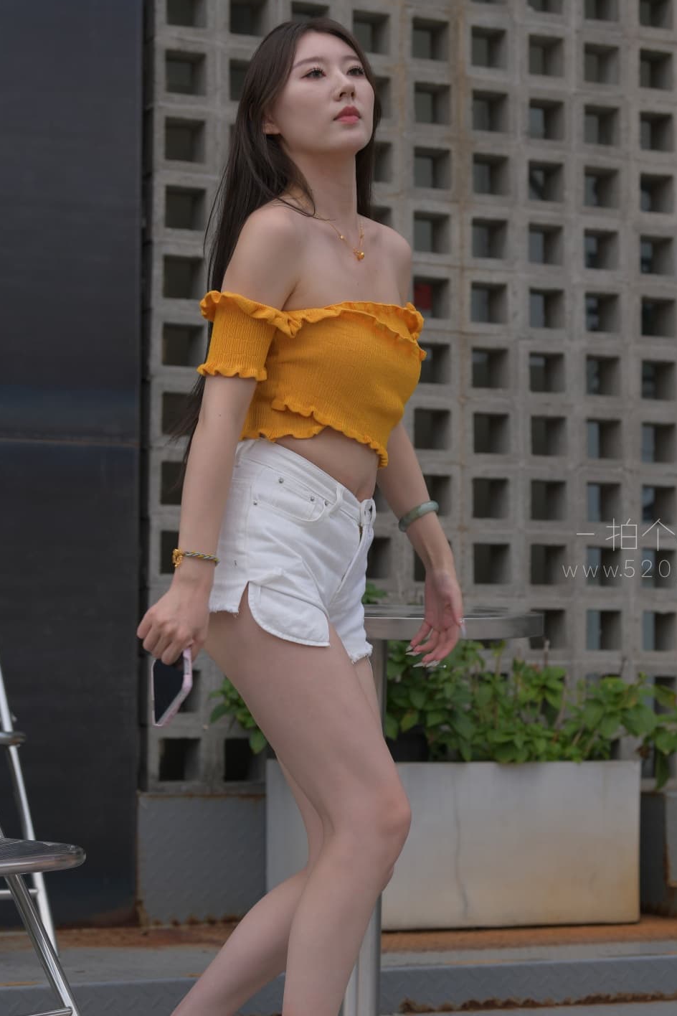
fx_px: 2510
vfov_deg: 22.9
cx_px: 404
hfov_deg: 15.3
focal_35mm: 89
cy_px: 514
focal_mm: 70
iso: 180
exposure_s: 1/800
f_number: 4
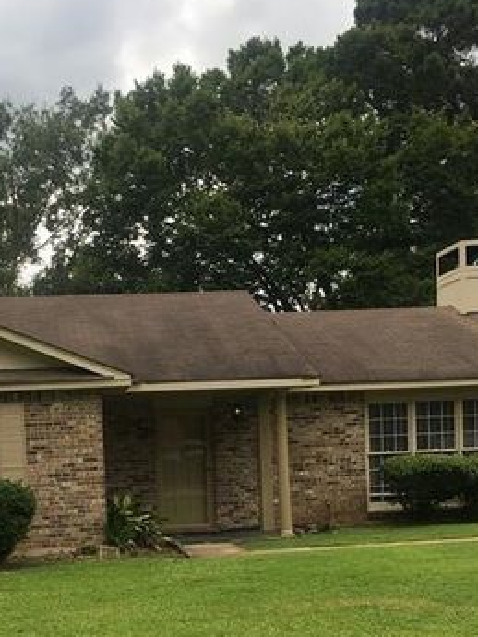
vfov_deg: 33.1
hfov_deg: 25.9
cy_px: 529
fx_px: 1030
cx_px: 137
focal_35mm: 56
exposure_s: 1/596
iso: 25
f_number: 2.2
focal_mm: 4.15
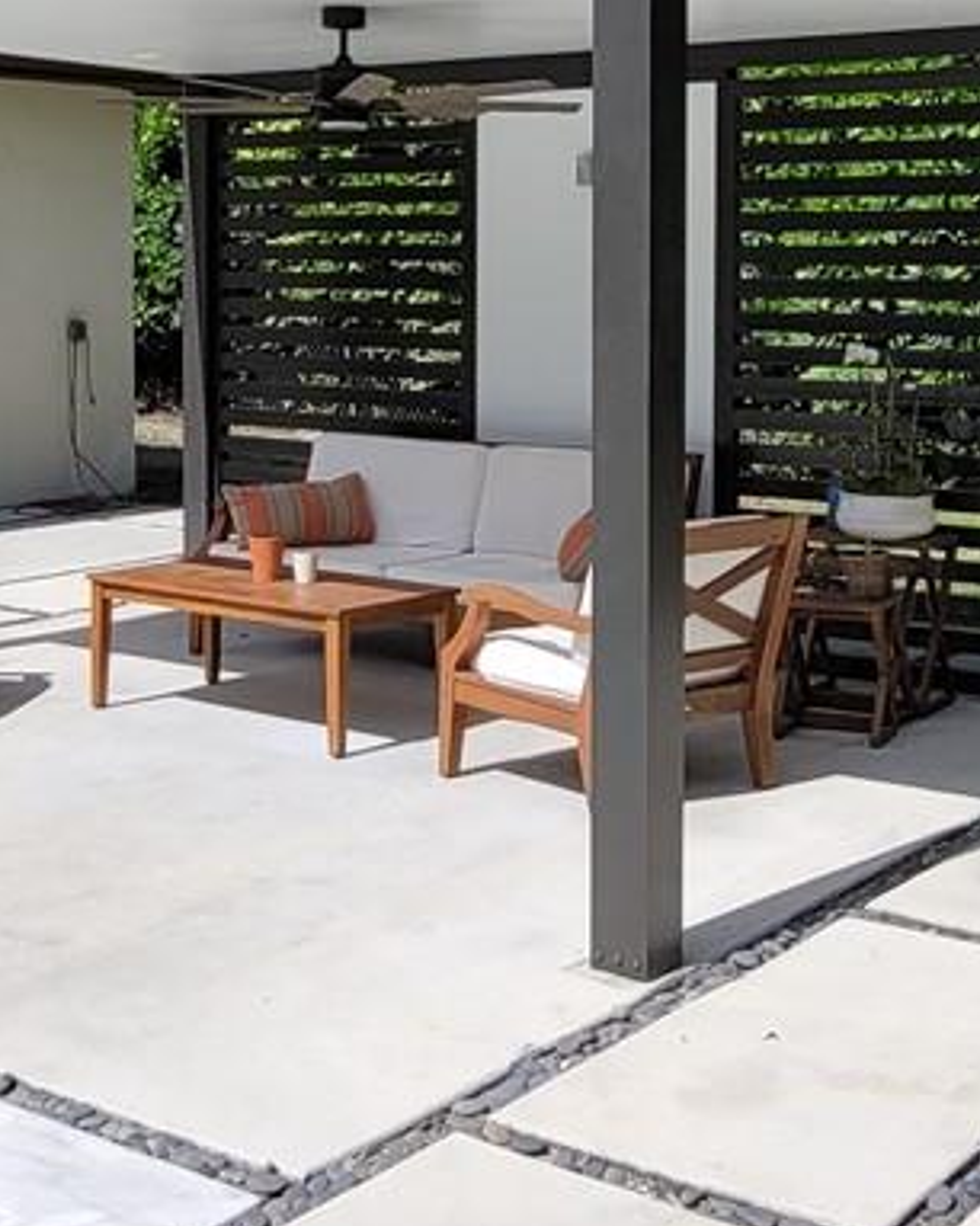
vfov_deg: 34.7
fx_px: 1923
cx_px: 557
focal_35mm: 53
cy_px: 327
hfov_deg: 28.6
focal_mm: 2.2
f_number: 2.2
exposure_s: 1/2038
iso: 64
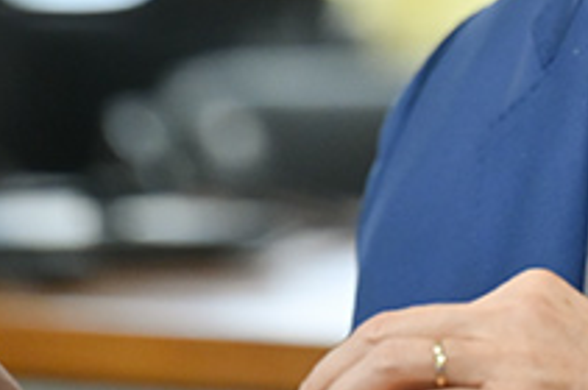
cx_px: 426
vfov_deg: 1.7
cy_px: -259
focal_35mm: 814
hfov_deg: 2.5
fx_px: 13275
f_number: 2.8
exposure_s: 1/320
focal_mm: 200
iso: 1600
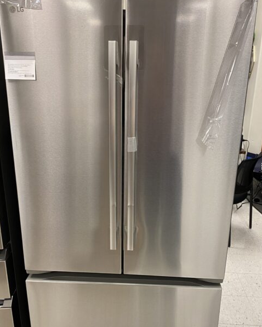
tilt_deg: -17.6
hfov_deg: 43.3
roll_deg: -0.5
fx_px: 329
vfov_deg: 52.5
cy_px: 195
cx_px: 119
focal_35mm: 34
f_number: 1.8
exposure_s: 1/44
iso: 160
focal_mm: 4.25
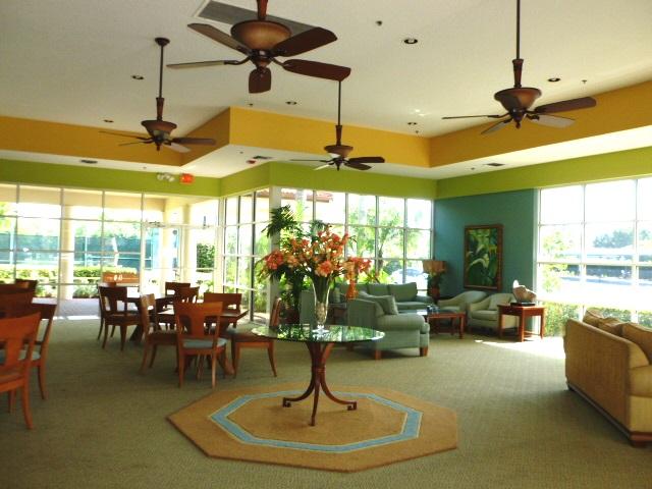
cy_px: 244
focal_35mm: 28
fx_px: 527
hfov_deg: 63.4
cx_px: 326
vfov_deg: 49.7
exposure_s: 1/60
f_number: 3.3
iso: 100
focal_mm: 5
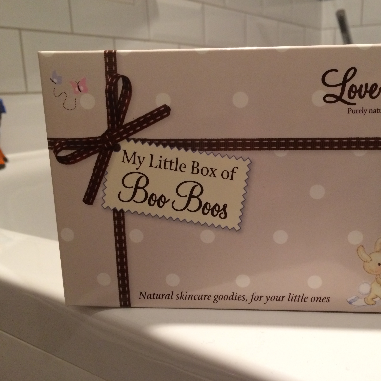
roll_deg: +1.1
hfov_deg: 46.9
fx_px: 436
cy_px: 190
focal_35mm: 35
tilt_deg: -13.6
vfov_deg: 47.2
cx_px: 231
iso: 320
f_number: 2.2
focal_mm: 4.15
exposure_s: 1/20
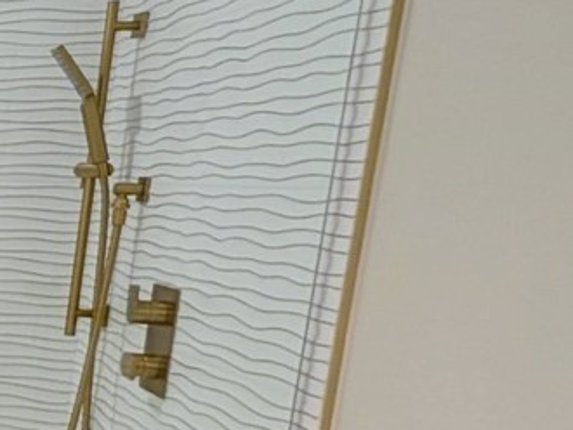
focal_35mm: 58
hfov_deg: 15.9
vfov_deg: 25.1
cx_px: -759
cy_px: 306
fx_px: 961
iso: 57
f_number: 1.7
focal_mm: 2.02
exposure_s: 1/60
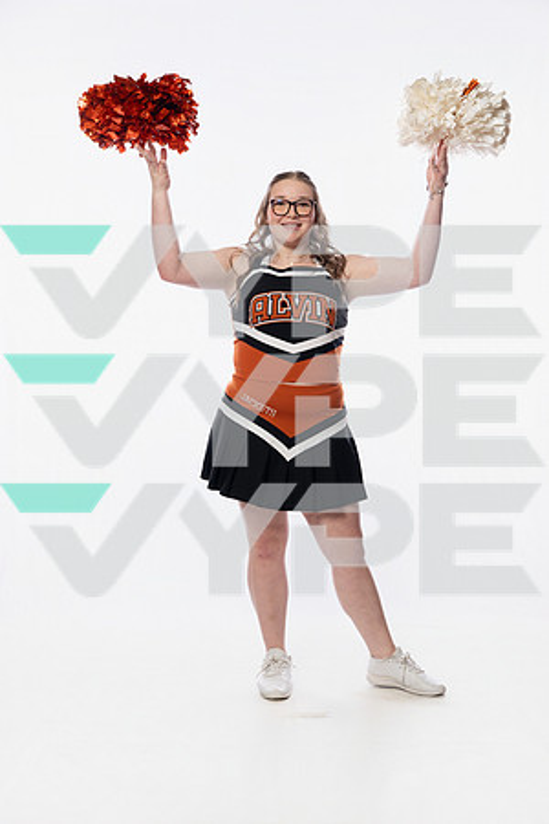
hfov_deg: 27.0
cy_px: 412
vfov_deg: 39.6
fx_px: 1144
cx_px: 274
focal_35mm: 50
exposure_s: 1/250
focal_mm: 50
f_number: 5.6
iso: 640
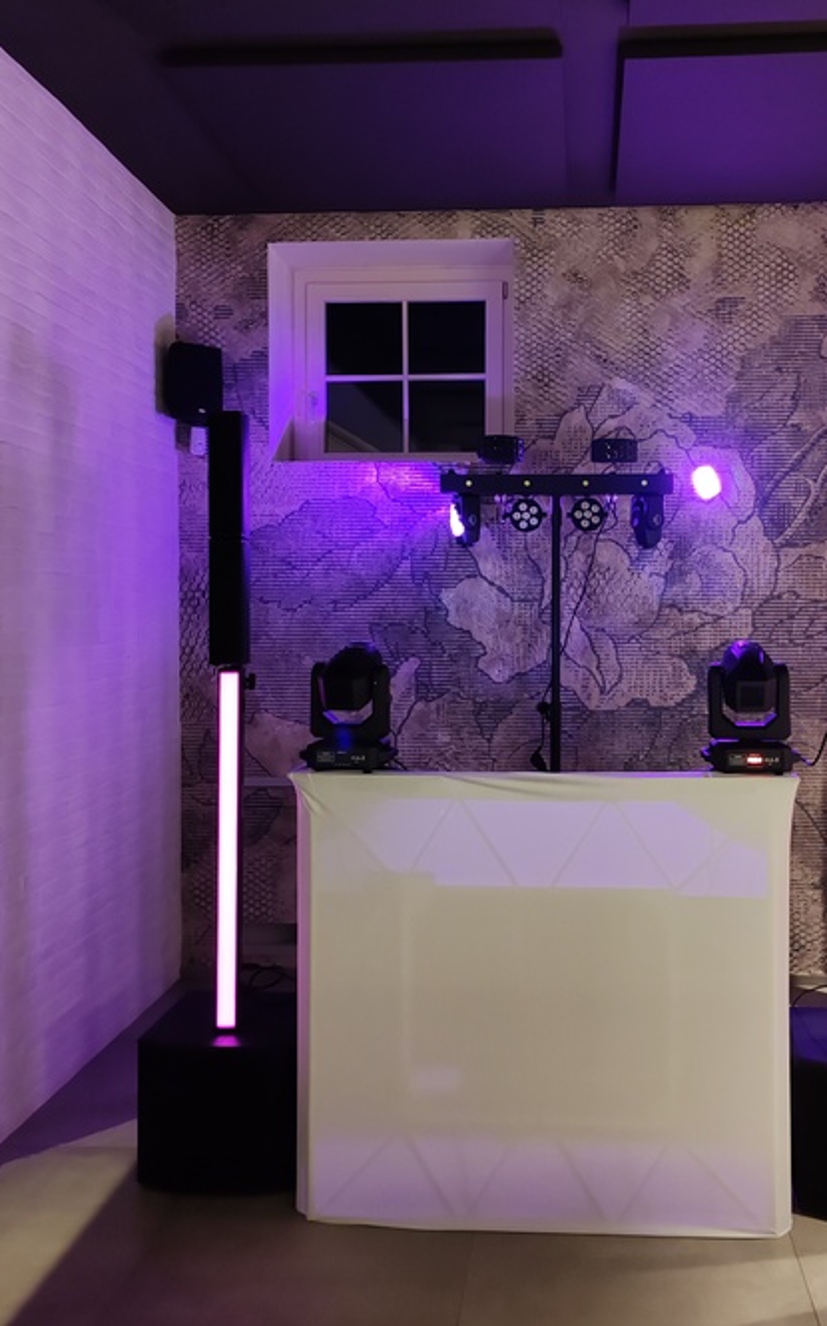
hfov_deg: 40.2
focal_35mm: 31
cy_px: 610
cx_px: 524
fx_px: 1119
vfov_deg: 61.2
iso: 1600
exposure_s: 1/33
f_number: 1.9
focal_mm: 6.12
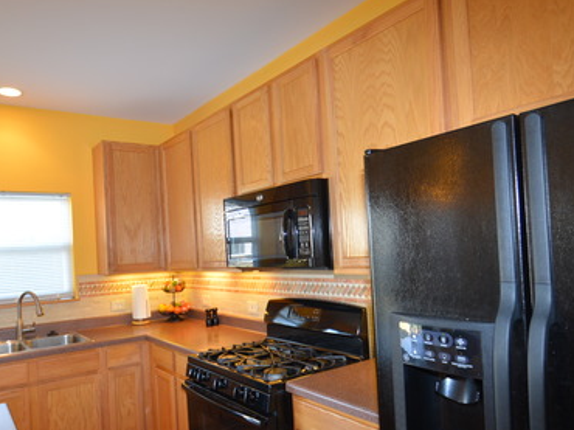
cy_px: 227
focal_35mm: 25
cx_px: 209
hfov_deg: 68.2
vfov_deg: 54.8
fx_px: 414
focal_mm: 10
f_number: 4
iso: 400
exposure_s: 1/60
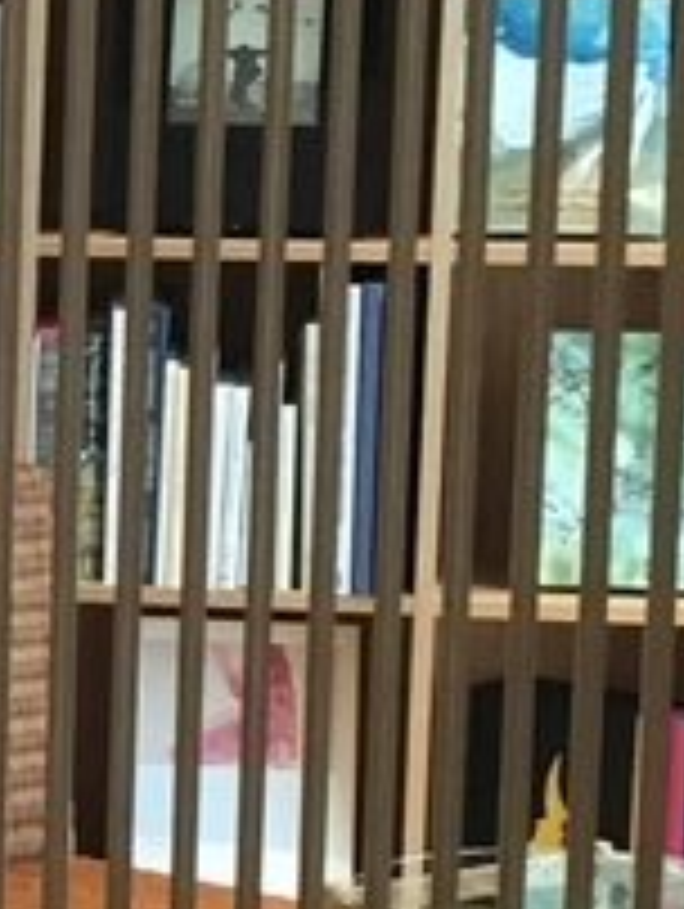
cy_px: 549
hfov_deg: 7.8
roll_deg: -0.2
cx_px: -1125
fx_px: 4522
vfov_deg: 11.5
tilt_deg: -11.7
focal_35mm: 172
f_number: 2.2
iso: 80
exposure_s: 1/30
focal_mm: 4.15
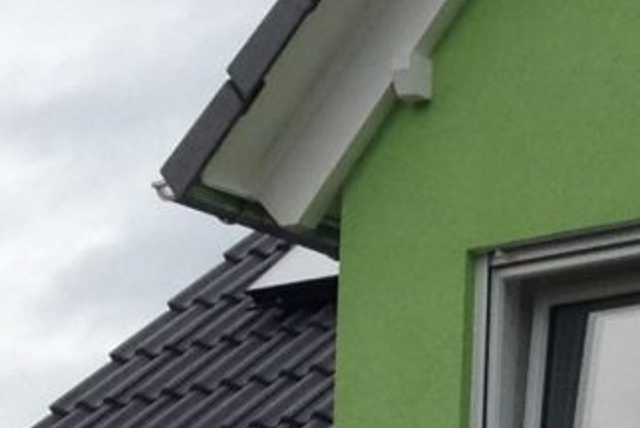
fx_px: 3877
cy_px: 786
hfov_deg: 8.8
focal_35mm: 218
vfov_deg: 6.2
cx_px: 1375
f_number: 2.4
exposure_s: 1/480
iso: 50
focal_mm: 4.12
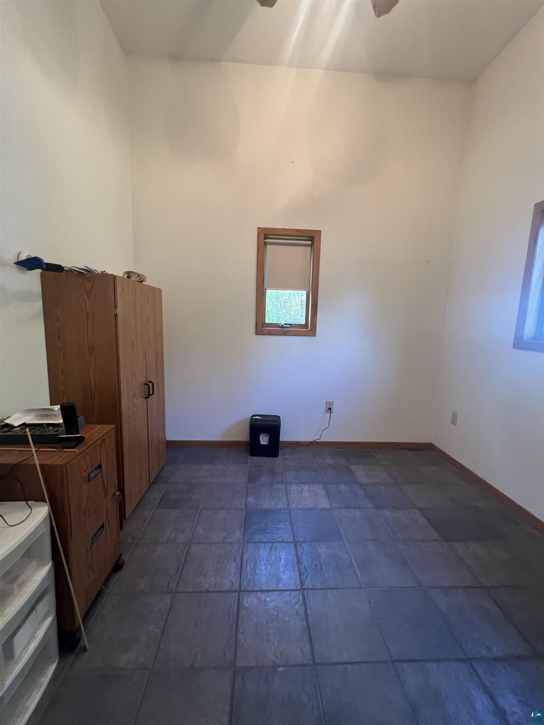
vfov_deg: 106.2
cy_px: 362
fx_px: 272
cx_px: 272
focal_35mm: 13
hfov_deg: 89.9
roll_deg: -2.4
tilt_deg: -8.0
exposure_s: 1/60
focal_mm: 1.57
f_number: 1.8
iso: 250
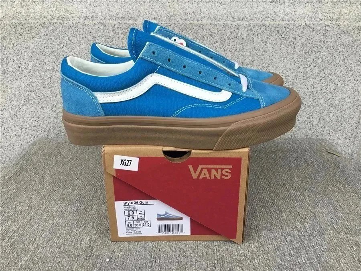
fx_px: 323
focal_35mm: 31
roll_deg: -0.2
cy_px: 136
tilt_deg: -21.3
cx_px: 180
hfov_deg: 58.4
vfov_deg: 45.4
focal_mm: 3.3
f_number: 2.4
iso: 25
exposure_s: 1/147
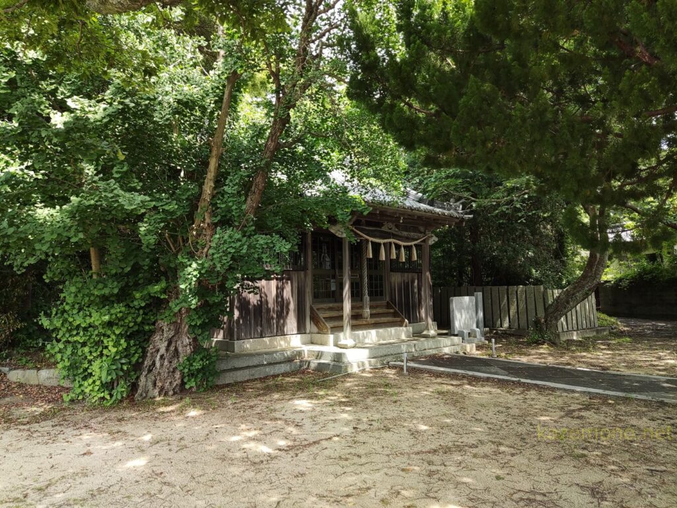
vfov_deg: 54.9
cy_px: 254
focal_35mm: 25
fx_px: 489
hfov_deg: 69.4
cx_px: 338
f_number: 1.79
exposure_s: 1/119
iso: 50
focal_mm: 4.71
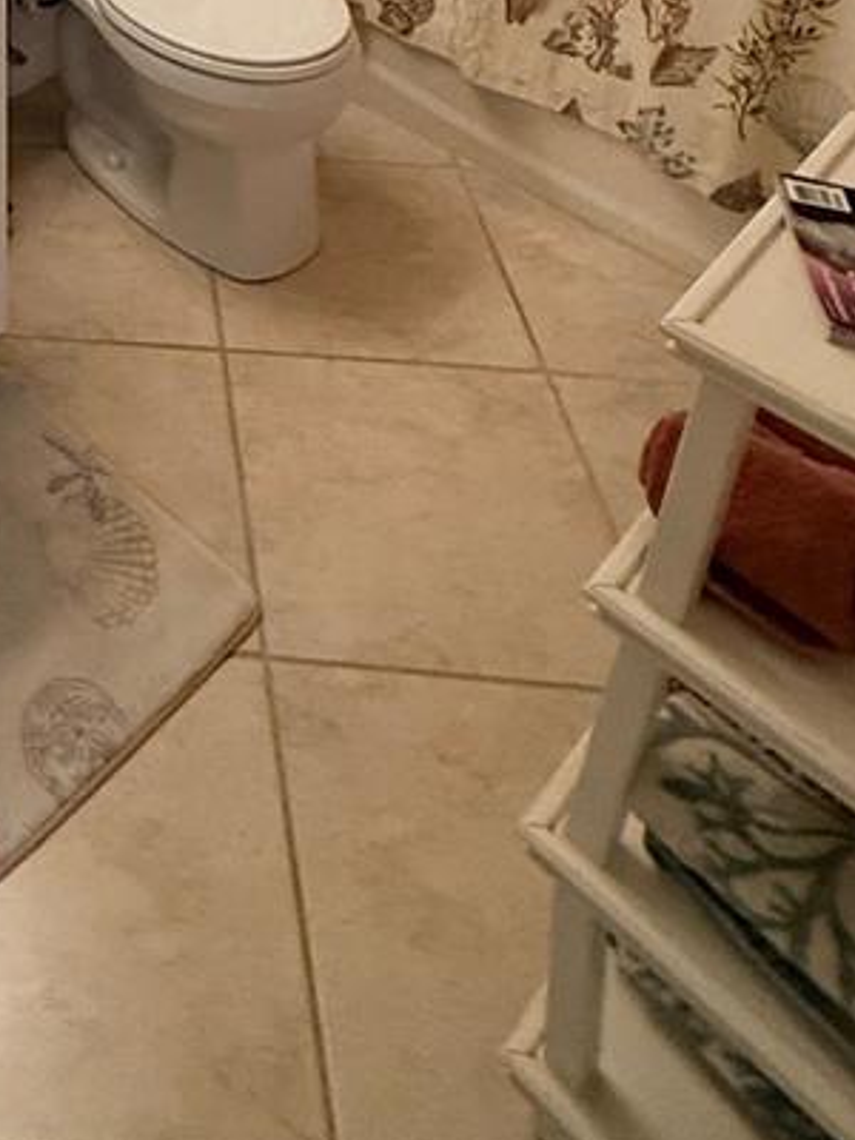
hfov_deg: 30.4
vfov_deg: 30.8
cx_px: -108
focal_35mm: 42
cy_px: -459
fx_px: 1383
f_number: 2.2
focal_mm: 2.22
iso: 400
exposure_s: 1/120
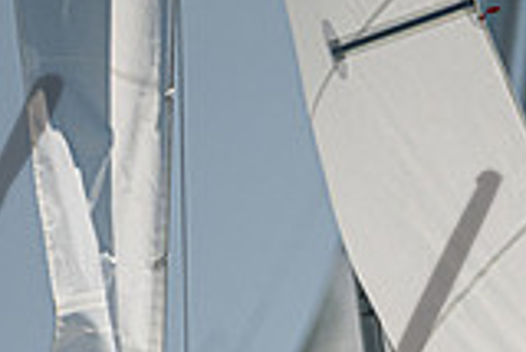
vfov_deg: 0.7
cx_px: 580
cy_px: 690
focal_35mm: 1849
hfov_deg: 1.1
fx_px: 27040
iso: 400
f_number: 8
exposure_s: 1/3200
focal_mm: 400
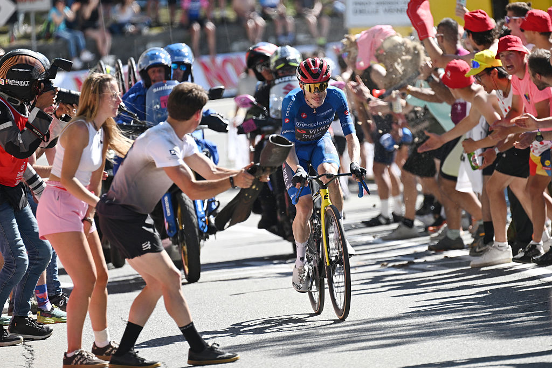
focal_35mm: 300
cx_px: 276
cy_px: 184
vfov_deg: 4.6
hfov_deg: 6.9
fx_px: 4598
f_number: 2.8
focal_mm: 200
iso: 250
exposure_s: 1/2500
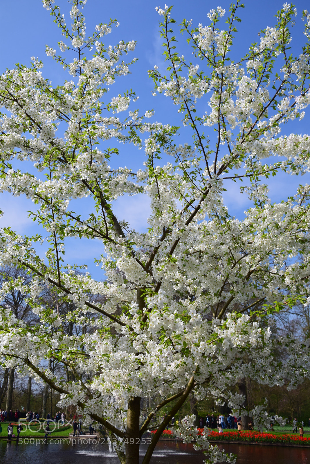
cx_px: 155
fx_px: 581
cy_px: 232
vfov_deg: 43.6
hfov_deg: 29.9
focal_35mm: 45
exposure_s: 1/200
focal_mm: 30
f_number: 7.1
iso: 200
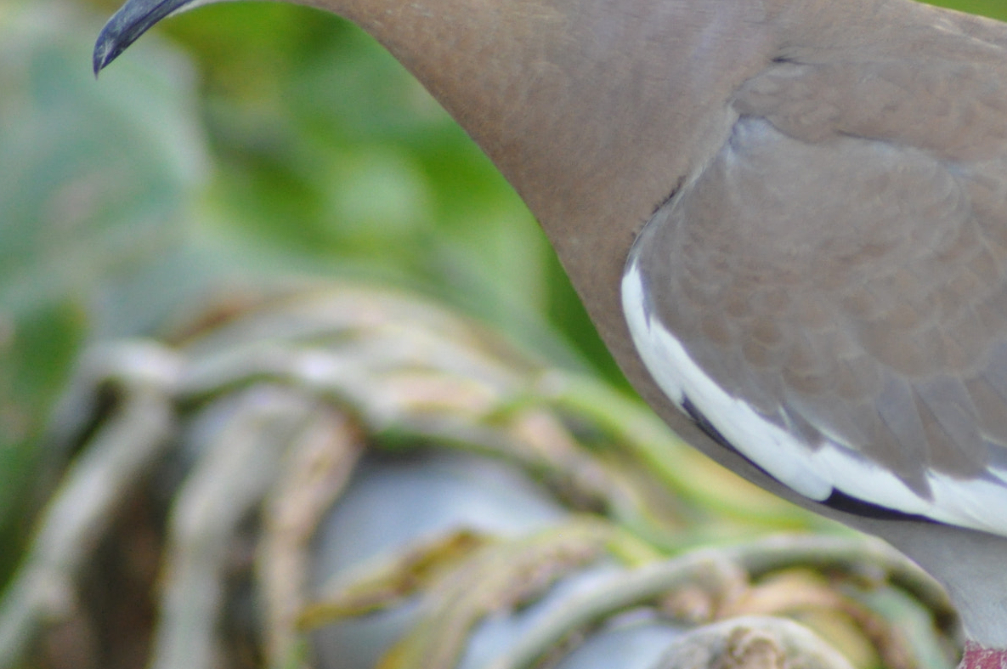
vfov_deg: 1.8
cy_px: 185
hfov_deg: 2.7
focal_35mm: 778
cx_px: 808
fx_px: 21735
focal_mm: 300
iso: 1100
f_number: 5.6
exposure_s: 1/500
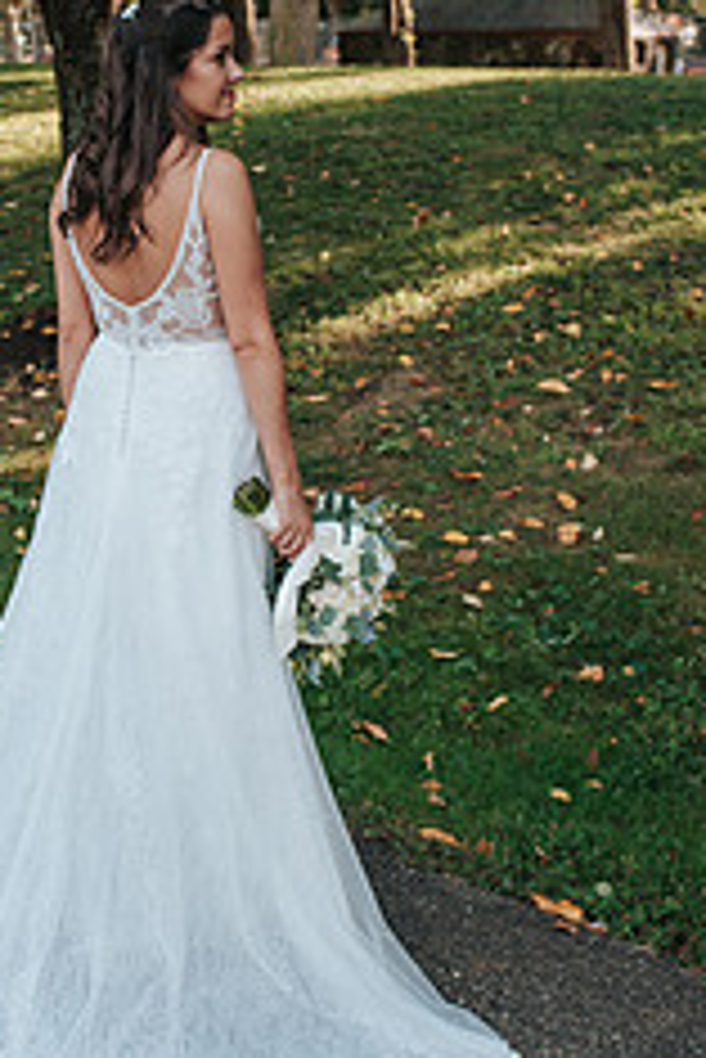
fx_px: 1968
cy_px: 473
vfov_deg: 30.0
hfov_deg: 20.2
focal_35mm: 67
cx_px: 175
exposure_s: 1/1000
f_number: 4
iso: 400
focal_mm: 35
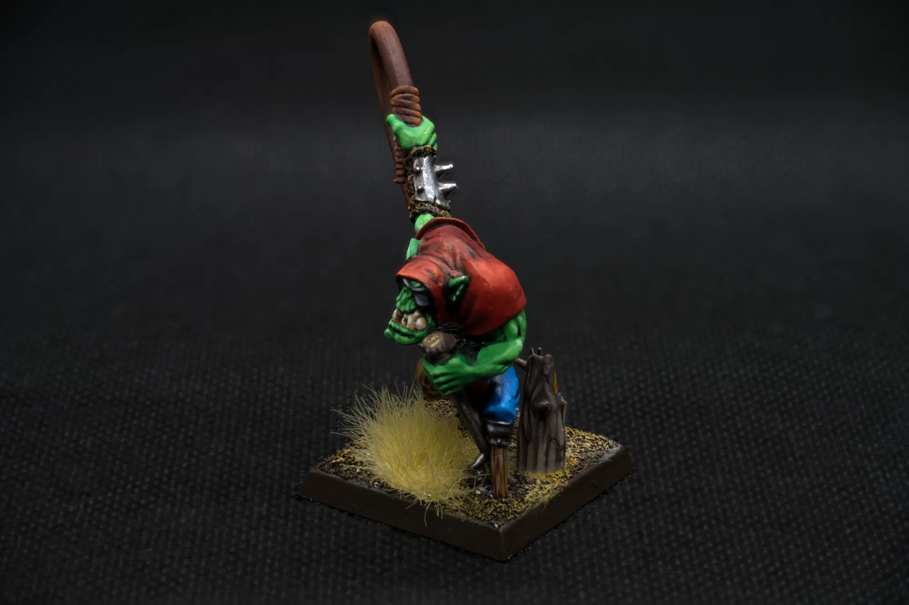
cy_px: 302
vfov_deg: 14.7
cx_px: 454
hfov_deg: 21.9
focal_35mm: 93
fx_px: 2347
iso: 64
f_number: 5.6
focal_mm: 93
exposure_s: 1/30
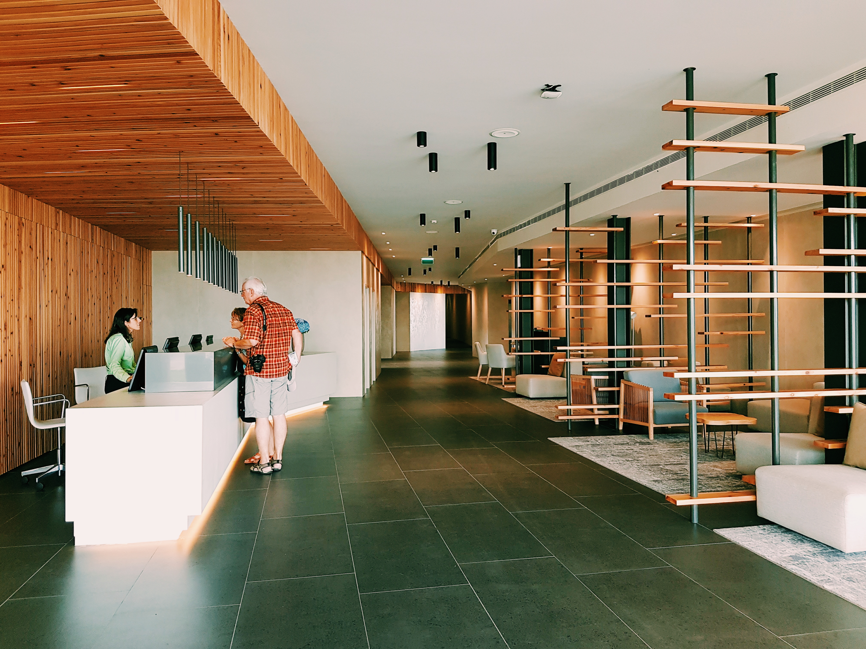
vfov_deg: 53.1
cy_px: 324
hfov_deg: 67.3
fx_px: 650
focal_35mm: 26
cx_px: 433
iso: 80
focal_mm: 4.2
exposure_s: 1/50
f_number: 1.7
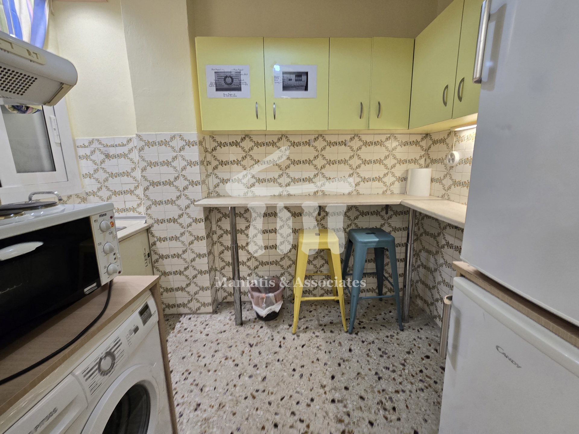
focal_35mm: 13
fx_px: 217
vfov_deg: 89.9
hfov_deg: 106.2
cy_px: 217
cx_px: 290
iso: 125
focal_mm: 2.2
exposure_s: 1/50
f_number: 2.2
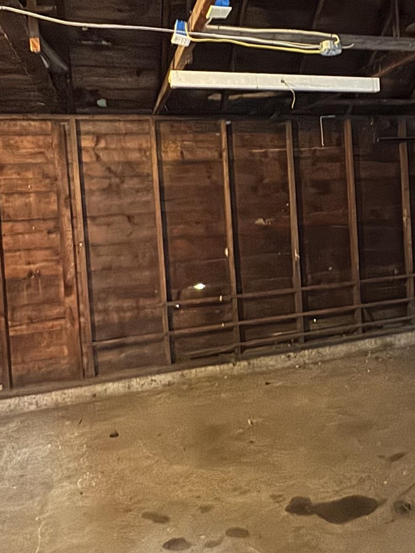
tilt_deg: -3.0
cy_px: 226
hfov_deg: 37.6
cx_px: 356
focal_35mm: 36
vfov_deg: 51.1
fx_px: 575
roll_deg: +4.4
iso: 800
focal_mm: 2.22
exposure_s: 1/9
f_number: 2.2
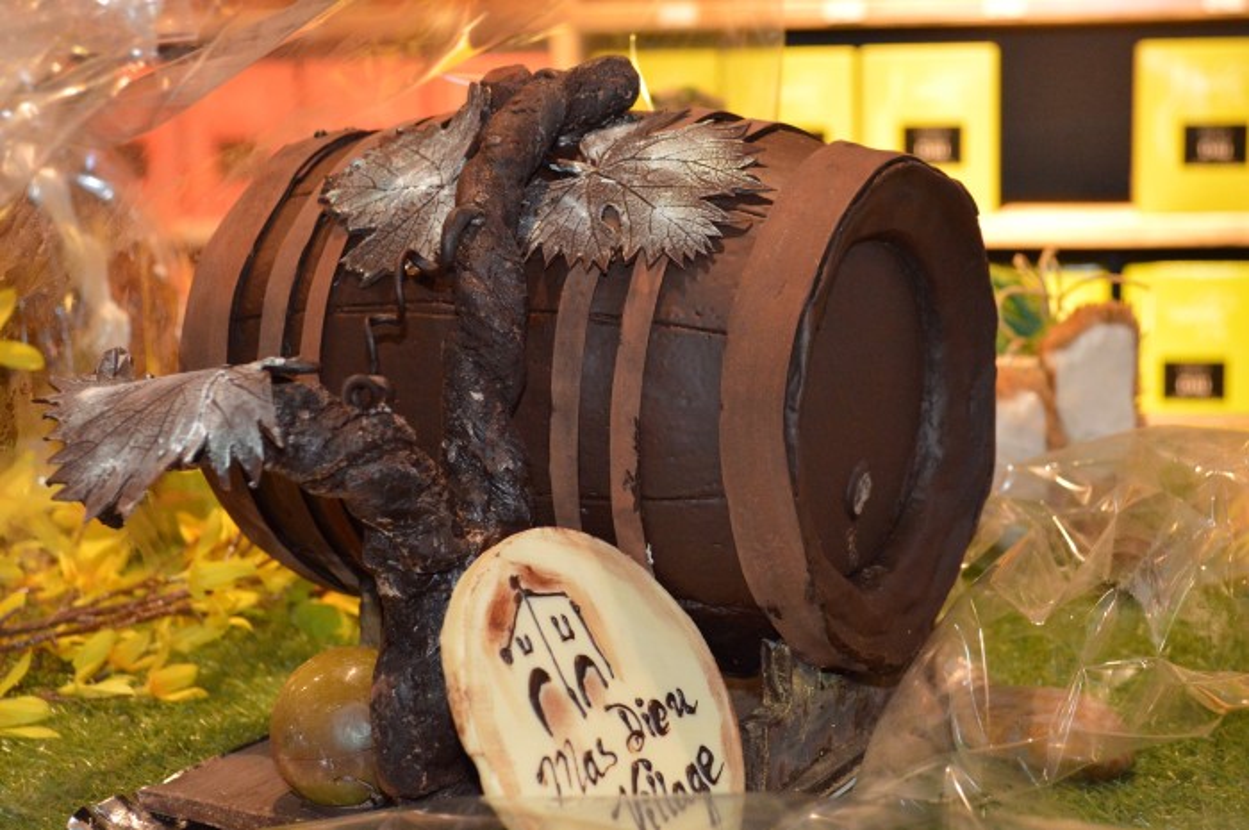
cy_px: 415
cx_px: 624
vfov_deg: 23.7
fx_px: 1975
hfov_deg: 35.1
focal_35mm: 57
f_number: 5
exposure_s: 1/60
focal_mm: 38
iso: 3200
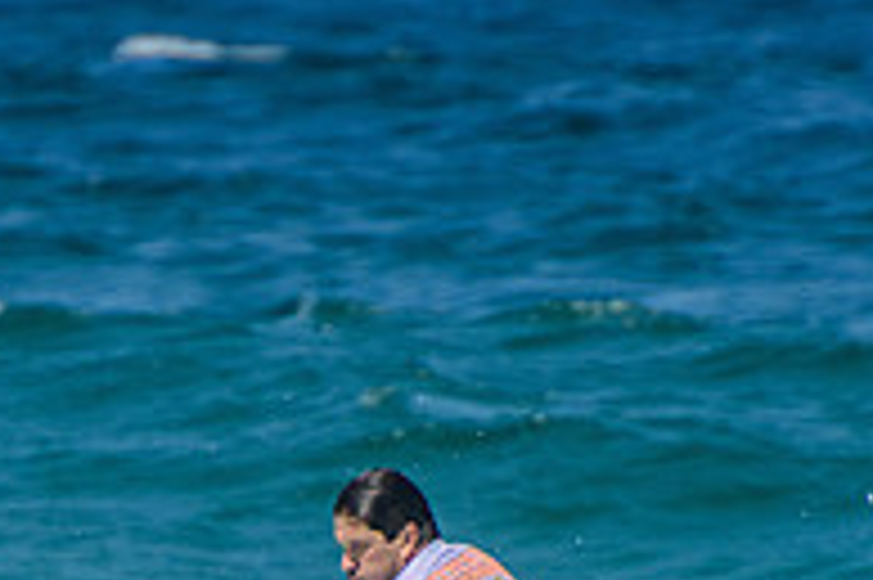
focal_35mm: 1793
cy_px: 861
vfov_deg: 0.8
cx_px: 126
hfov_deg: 1.2
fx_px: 43442
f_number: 5.6
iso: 220
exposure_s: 1/2000
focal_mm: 400
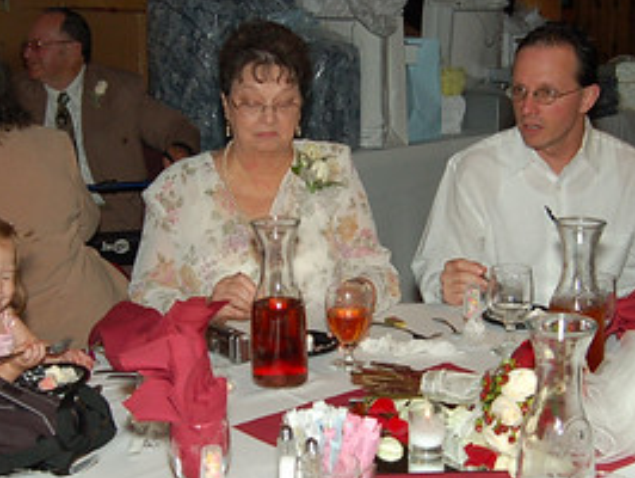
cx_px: 306
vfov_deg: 22.6
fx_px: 1193
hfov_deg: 29.8
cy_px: 223
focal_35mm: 65
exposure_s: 1/60
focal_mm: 20
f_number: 5
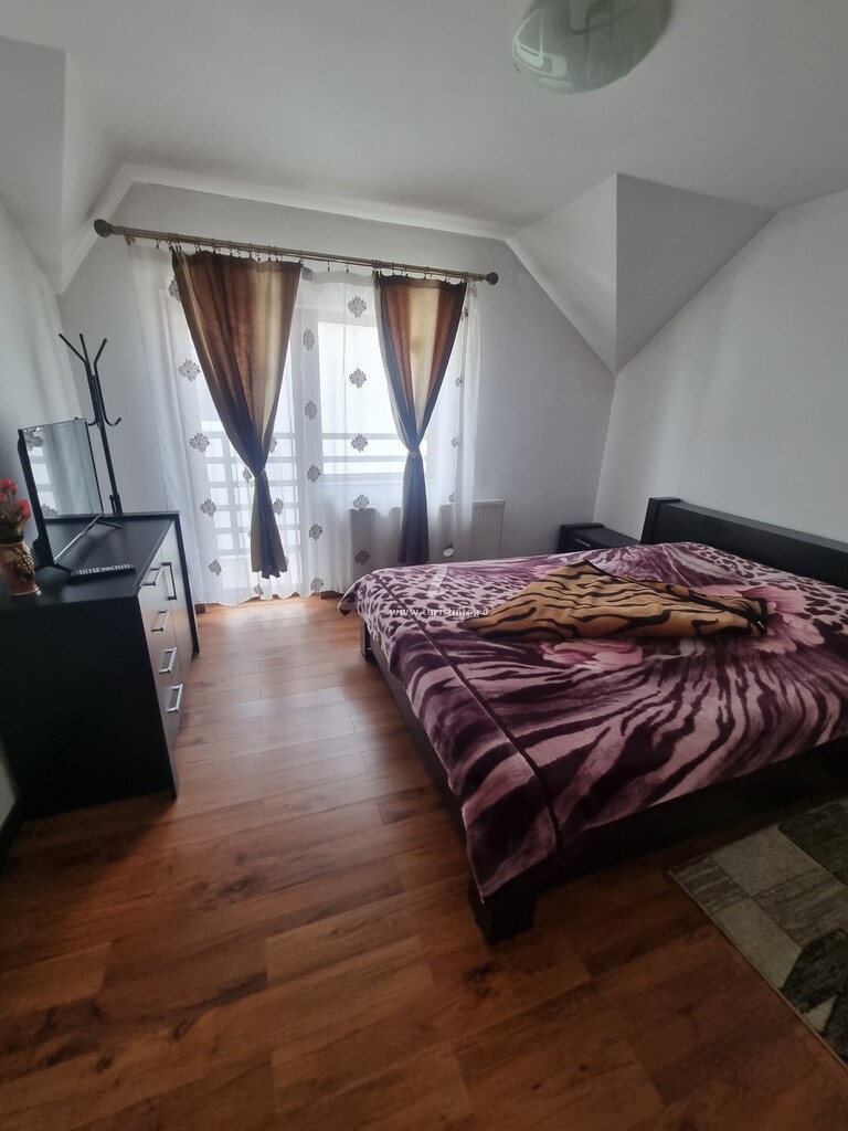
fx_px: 425
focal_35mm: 13
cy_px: 566
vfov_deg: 106.2
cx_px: 424
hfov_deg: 89.9
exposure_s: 1/50
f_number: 2.2
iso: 160
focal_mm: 2.2
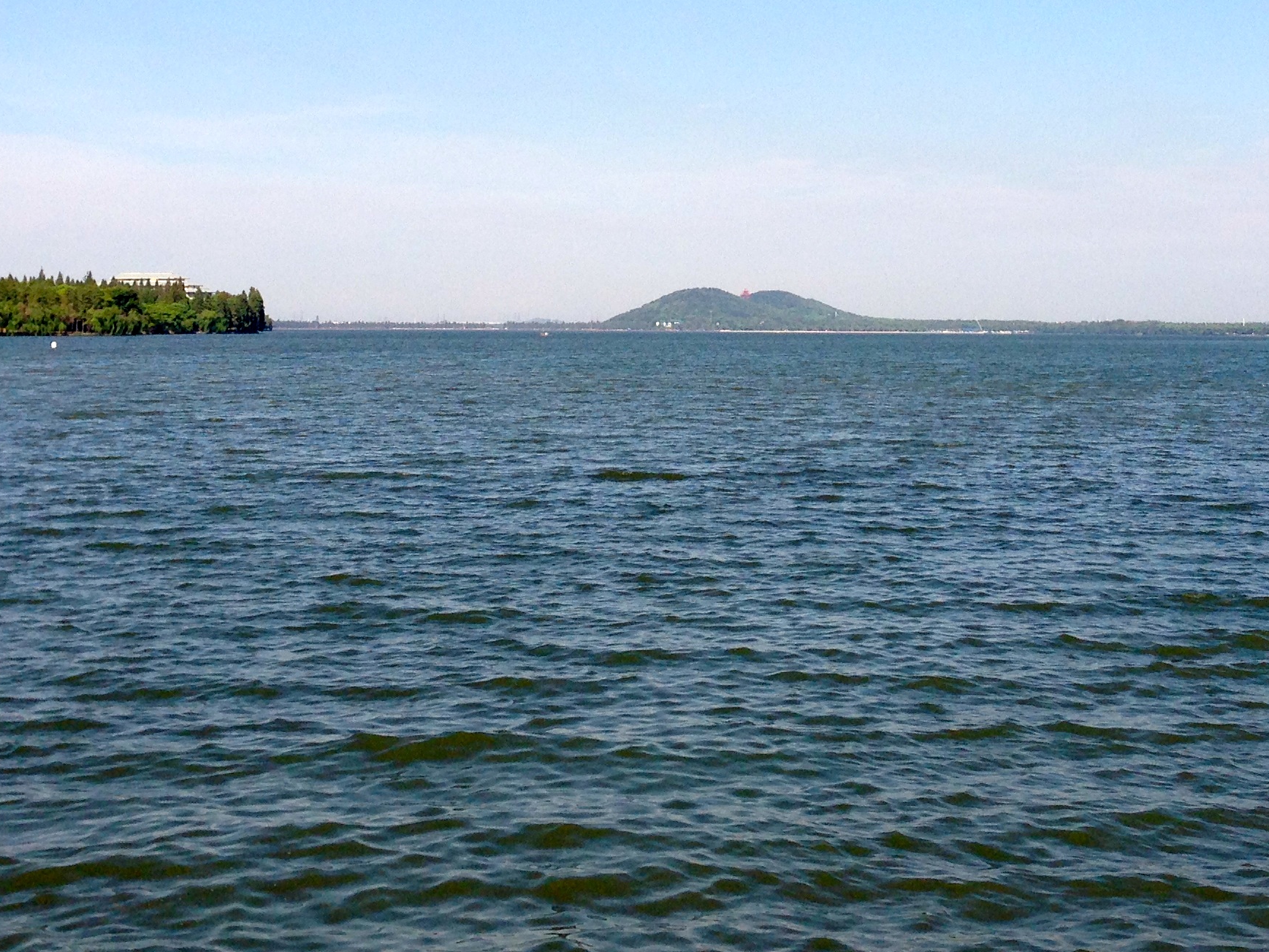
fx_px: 2273
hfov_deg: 31.1
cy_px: 94
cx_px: 752
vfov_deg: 23.0
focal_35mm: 62
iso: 50
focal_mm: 4.13
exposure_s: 1/1642
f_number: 2.4
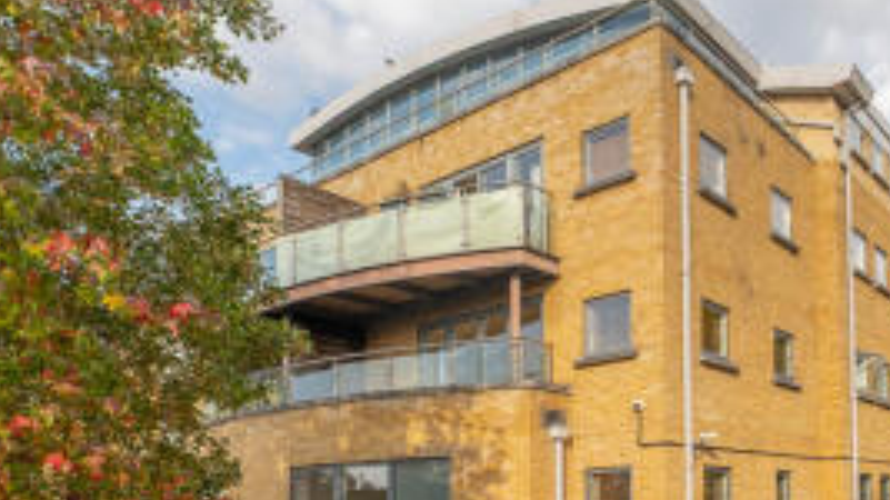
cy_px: 325
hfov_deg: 64.8
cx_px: 640
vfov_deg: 41.0
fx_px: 661
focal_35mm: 28
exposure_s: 1/400
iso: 400
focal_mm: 10
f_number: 6.4
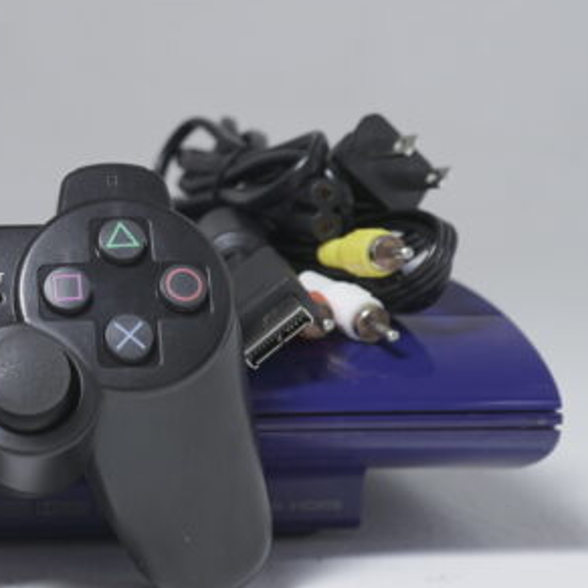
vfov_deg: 16.5
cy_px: 184
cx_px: -109
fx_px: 2018
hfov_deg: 16.0
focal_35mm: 105
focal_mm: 30
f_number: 4.5
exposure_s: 1/5
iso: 125
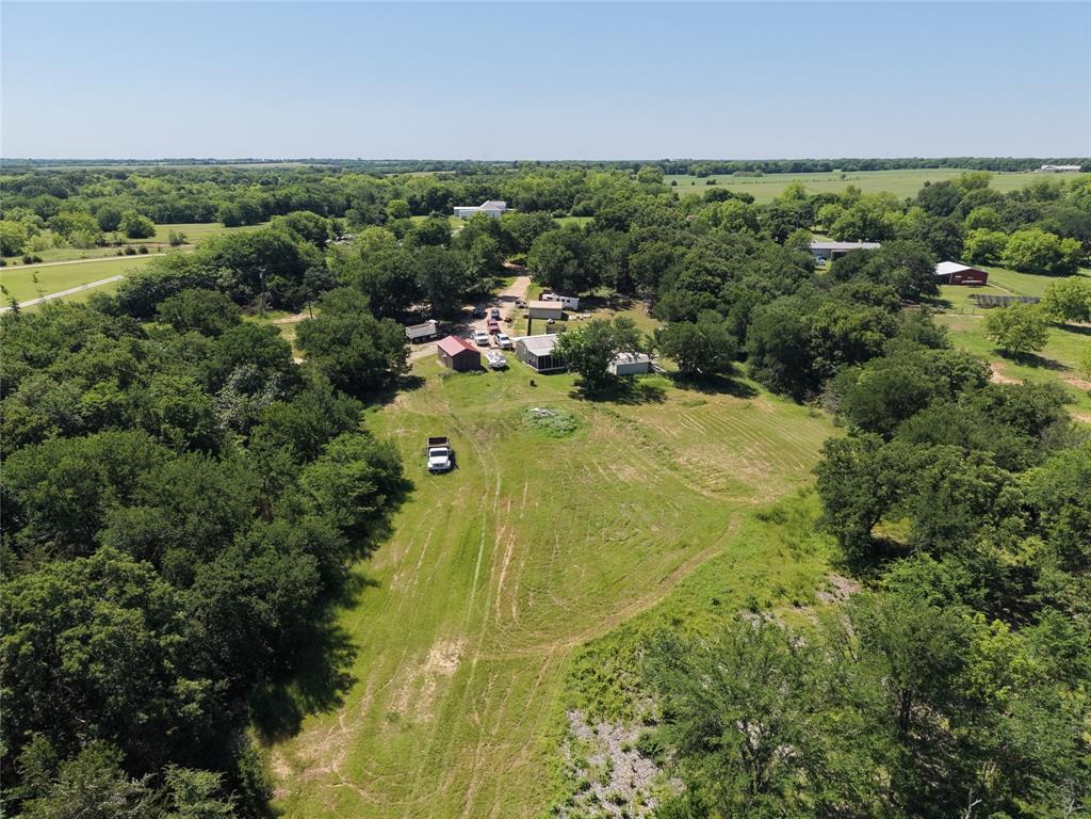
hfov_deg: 71.6
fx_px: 756
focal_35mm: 24
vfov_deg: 56.8
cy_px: 410
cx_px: 546
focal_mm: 8.67
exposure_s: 1/6000
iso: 400
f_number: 1.8
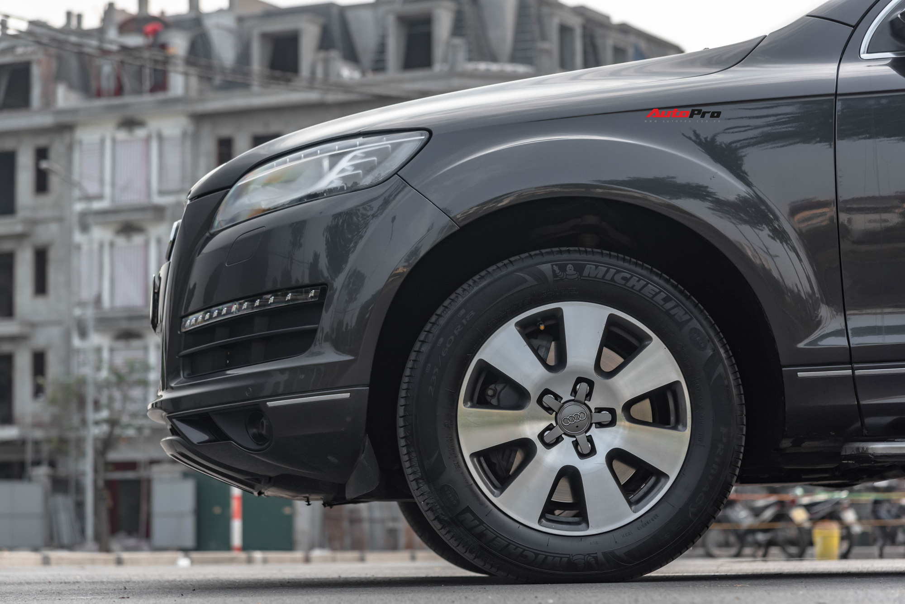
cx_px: 452
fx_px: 2640
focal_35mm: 105
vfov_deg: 13.1
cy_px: 302
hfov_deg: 19.4
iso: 500
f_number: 5.6
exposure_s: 1/400
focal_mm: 105
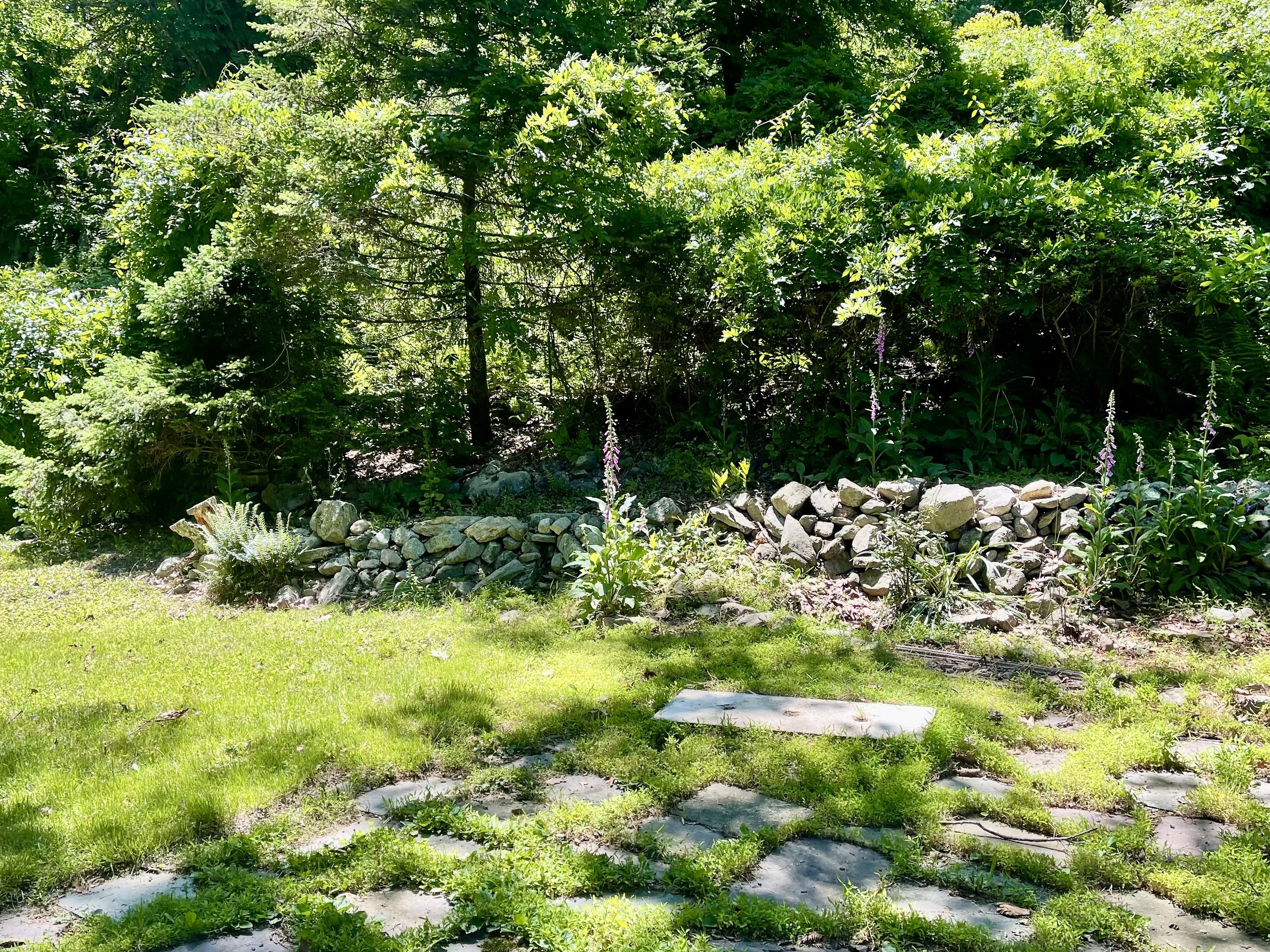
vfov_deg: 46.8
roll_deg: +0.4
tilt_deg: -7.4
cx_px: 648
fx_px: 1101
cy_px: 507
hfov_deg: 60.0
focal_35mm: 30
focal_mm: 5.1
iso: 32
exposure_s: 1/440
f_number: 1.6
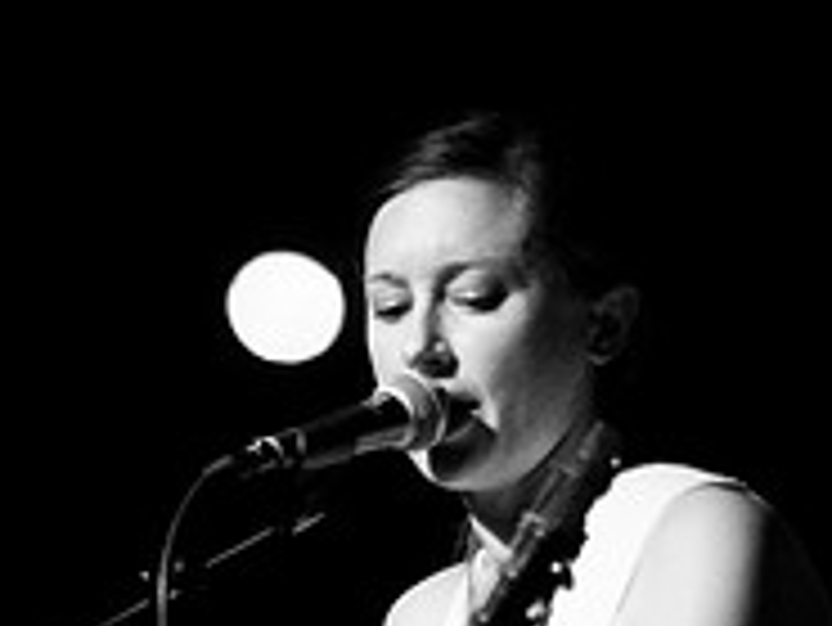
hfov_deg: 8.7
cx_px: -67
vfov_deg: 6.6
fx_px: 5435
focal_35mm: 226
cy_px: 687
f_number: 1.8
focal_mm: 50
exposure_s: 1/160
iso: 1000
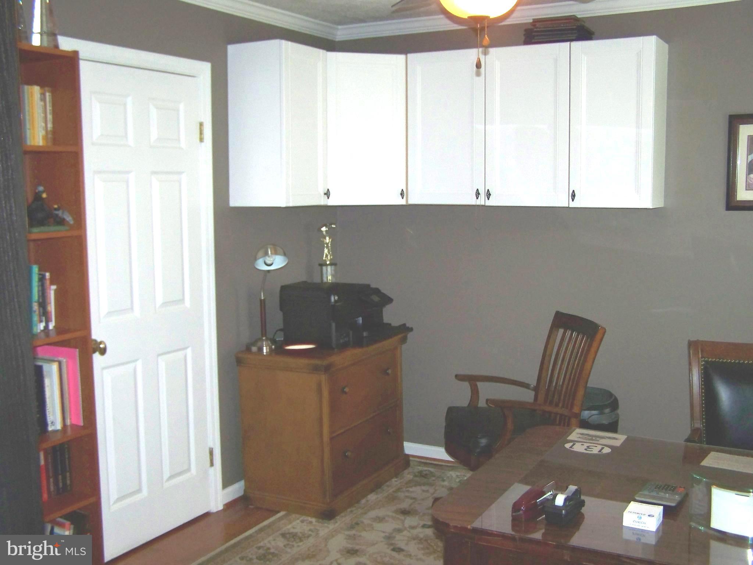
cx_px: 376
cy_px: 282
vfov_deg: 37.7
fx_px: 827
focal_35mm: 38
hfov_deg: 49.0
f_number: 2.8
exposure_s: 1/30
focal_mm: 6.3
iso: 200
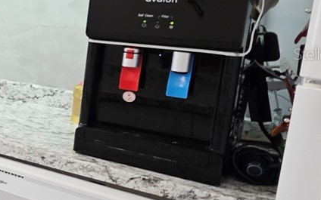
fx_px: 455
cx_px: -241
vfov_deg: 24.6
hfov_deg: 23.1
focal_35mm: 52
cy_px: 54
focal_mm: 2.2
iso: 160
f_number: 1.9
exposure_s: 1/120
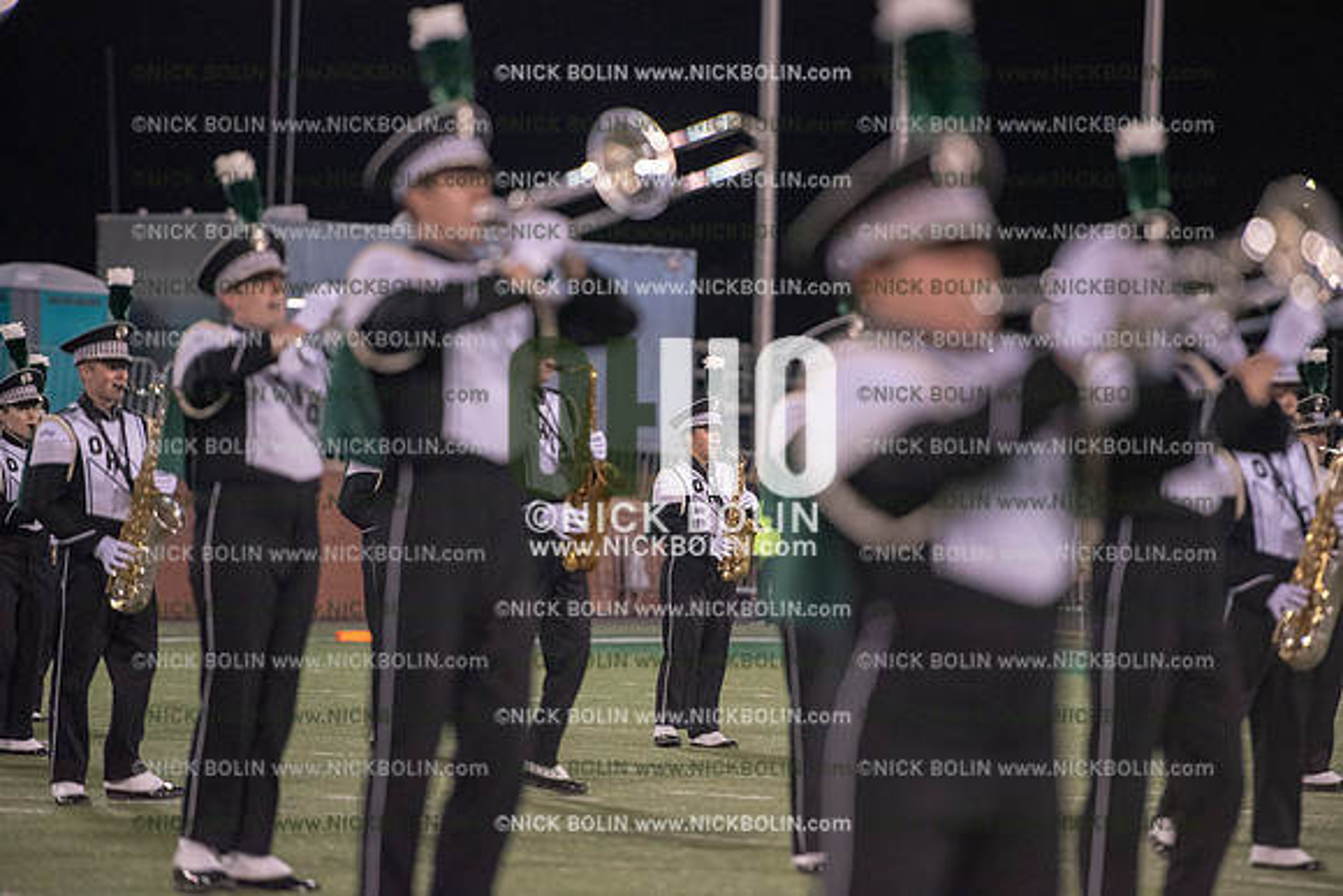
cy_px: 448
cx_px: 672
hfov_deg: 10.3
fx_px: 7463
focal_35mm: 200
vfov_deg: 6.9
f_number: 3.2
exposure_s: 1/1250
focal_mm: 200
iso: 5000
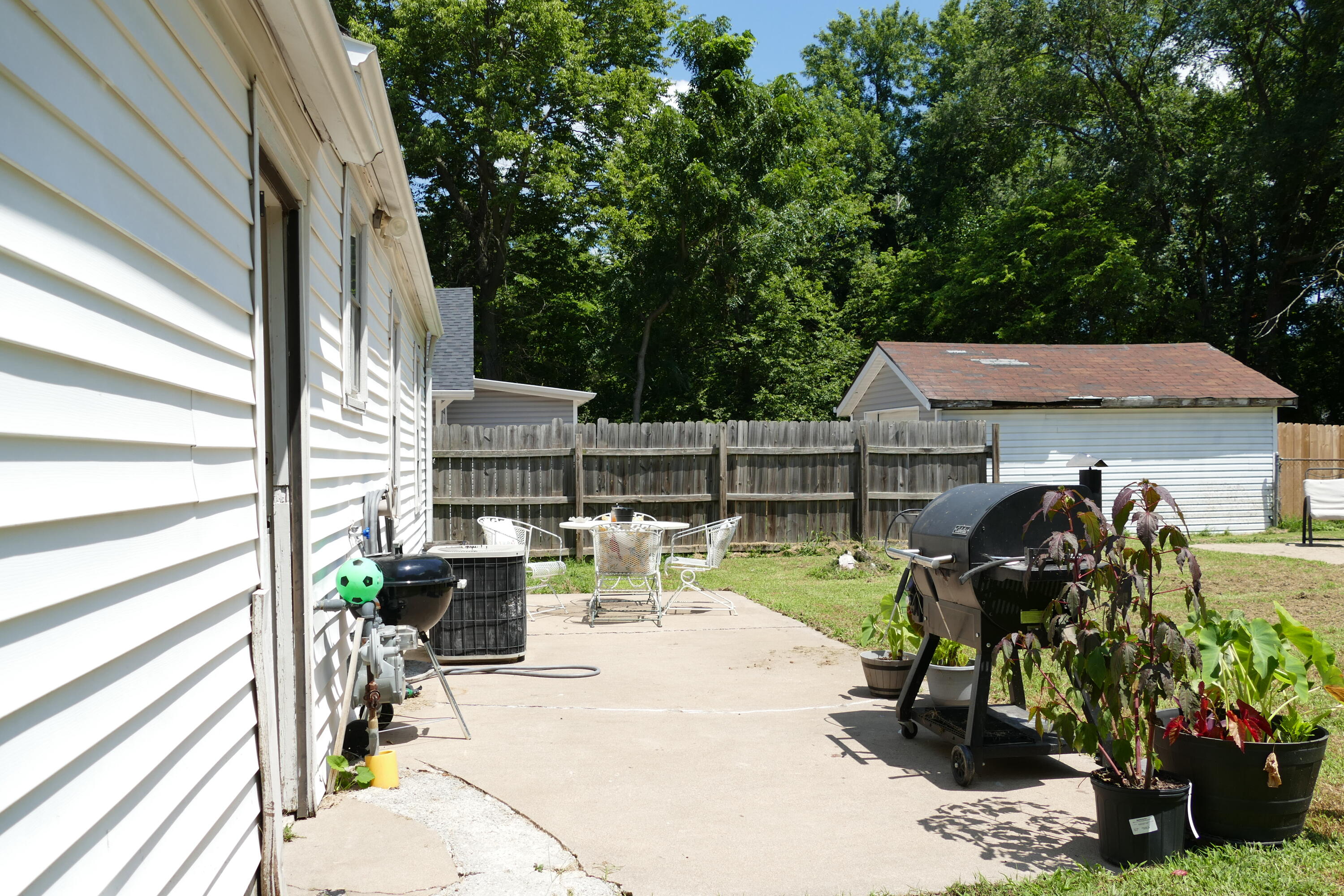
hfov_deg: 61.9
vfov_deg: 43.6
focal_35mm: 30
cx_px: 672
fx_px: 1120
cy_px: 448
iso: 125
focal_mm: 10.85
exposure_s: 1/1300
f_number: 3
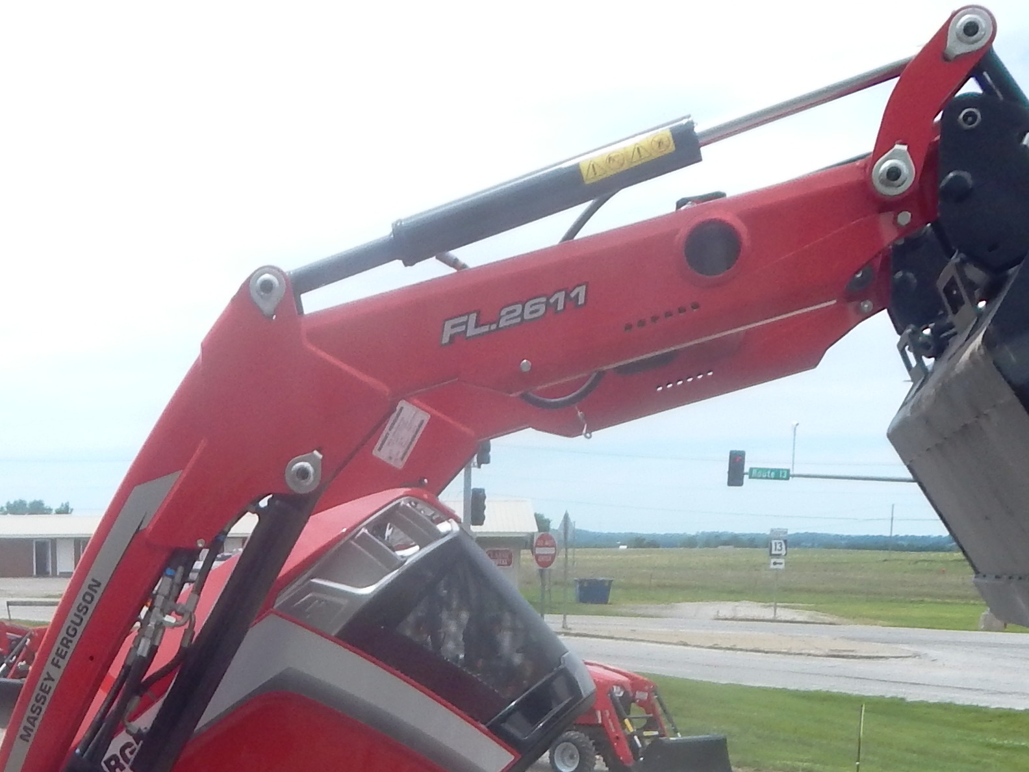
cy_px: 877
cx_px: 209
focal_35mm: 64
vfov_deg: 21.6
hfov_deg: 29.6
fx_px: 1902
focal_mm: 4
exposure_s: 1/400
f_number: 6
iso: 125
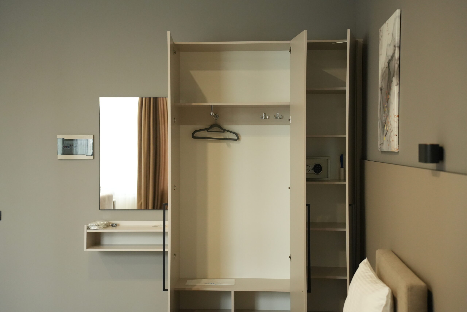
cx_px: 234
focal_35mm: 51
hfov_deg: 38.9
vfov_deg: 26.5
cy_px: 156
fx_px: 662
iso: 5000
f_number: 2.8
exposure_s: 1/320
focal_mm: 51
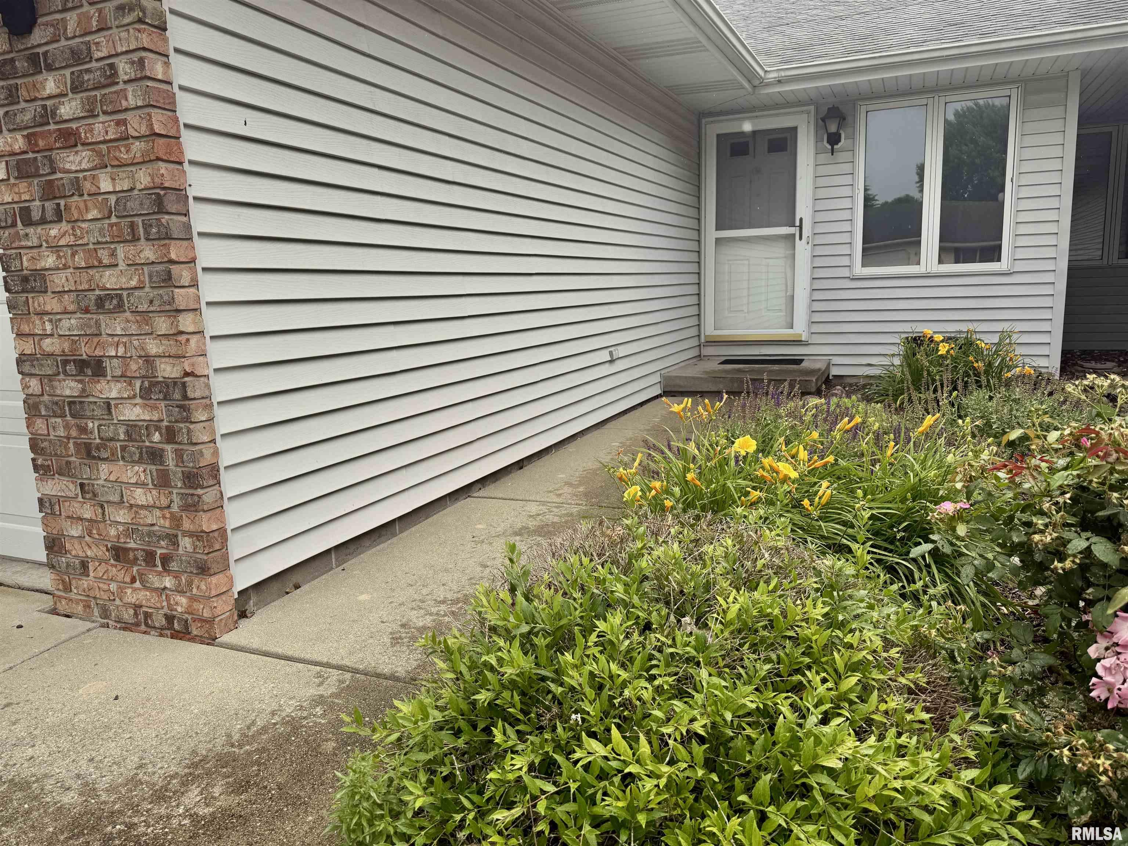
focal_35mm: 24
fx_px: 782
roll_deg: +2.5
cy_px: 423
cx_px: 564
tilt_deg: -9.7
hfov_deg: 71.6
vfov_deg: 56.8
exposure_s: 1/1585
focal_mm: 6.76
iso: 80
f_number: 1.78
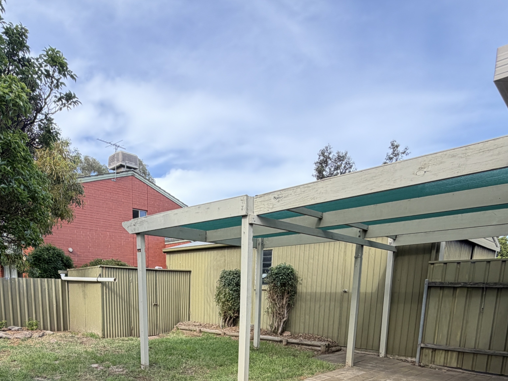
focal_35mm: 26
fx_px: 381
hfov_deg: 66.0
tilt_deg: -9.9
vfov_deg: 46.9
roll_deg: -0.4
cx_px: 183
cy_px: 353
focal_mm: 2.22
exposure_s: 1/502
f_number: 2.2
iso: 40
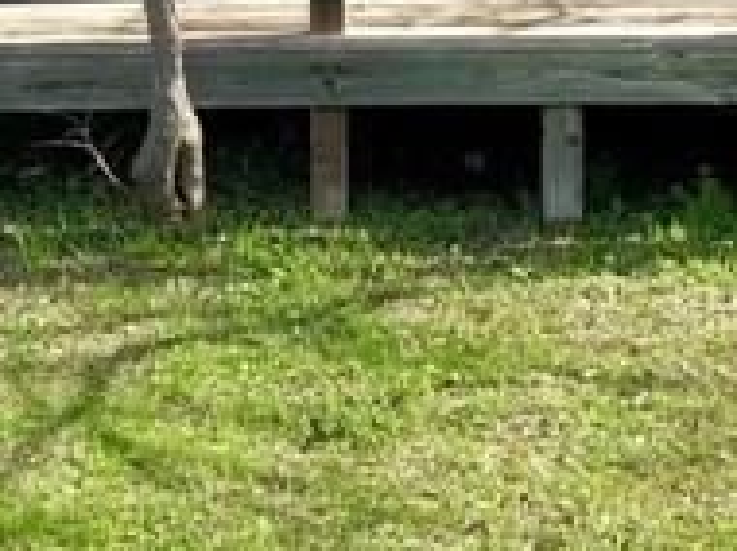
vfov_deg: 9.5
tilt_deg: -2.3
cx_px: 279
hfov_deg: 13.1
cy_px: -287
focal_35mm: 151
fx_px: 3211
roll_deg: +2.7
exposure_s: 1/1389
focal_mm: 4
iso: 20
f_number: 1.8
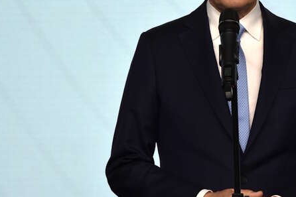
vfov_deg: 4.1
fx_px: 2787
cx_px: 246
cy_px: 60
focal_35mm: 339
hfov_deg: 6.1
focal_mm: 105
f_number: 5.6
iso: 800
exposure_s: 1/250
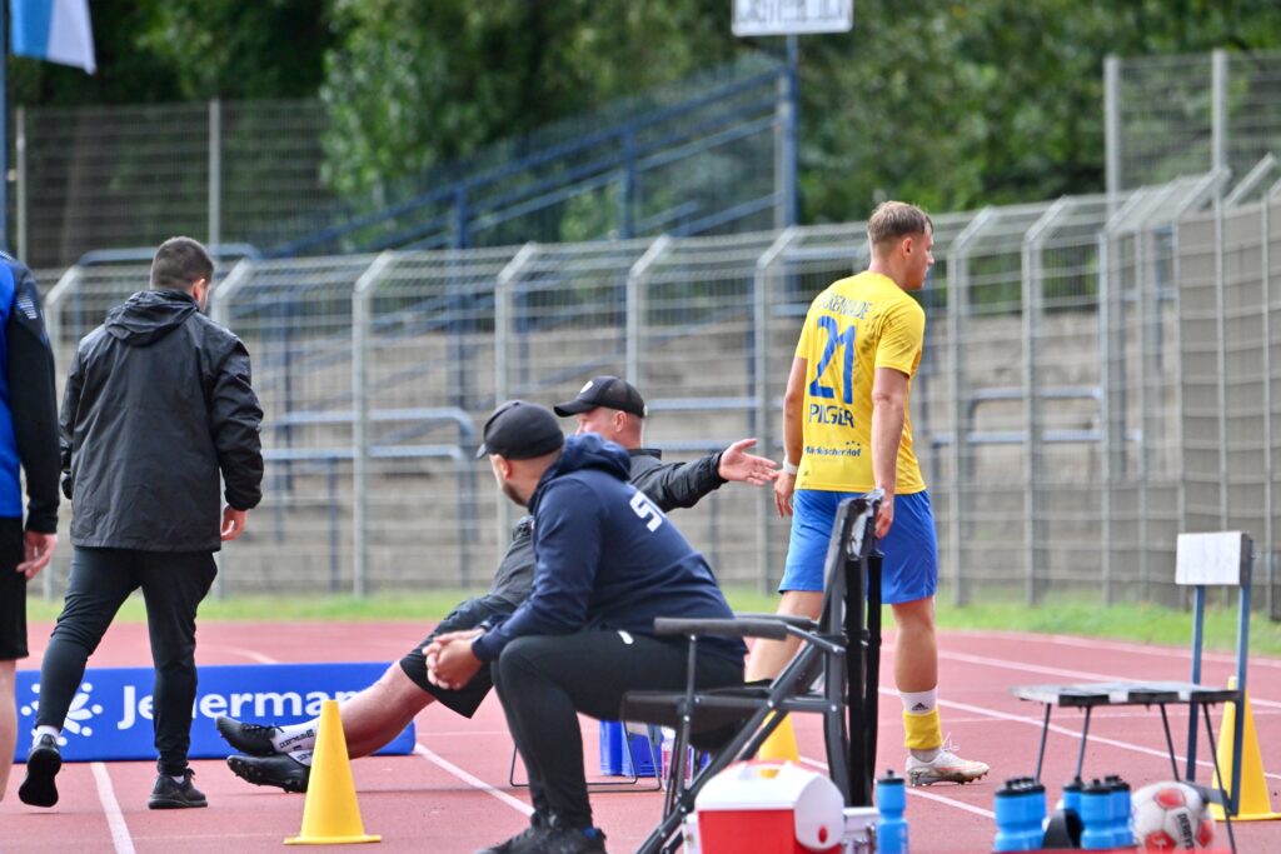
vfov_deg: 3.8
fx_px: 12811
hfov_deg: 5.7
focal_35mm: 360
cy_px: 427
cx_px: 640
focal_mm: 360
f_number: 5.6
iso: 2000
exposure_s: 1/1600
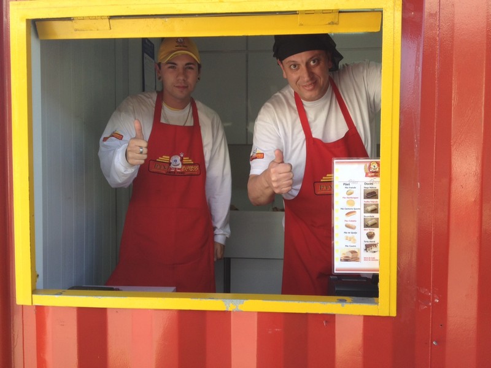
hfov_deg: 52.6
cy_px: 184
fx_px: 496
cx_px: 246
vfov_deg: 40.7
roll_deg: +1.9
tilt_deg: -6.9
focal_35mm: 35
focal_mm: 4.28
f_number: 2.4
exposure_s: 1/148
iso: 50
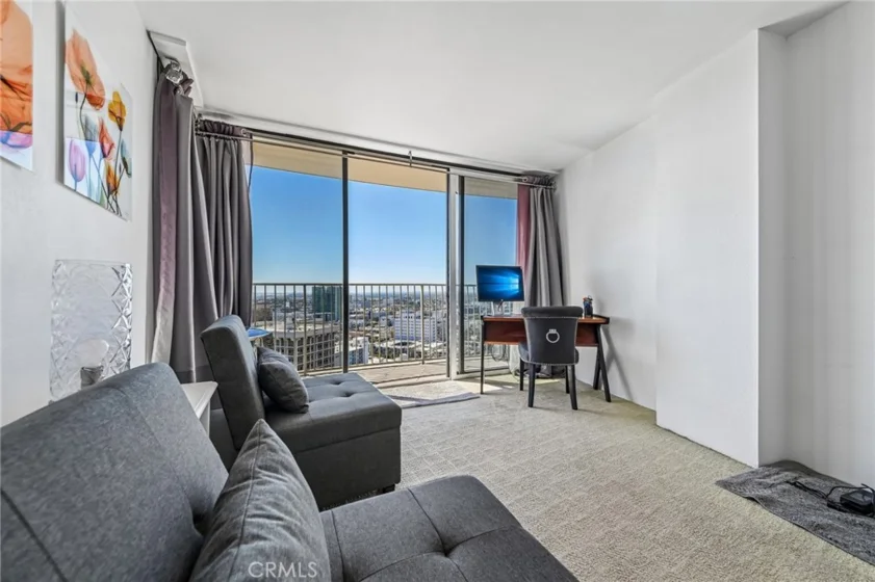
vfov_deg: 85.4
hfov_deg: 108.3
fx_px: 316
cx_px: 438
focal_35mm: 13
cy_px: 291
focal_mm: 13
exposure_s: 1/50
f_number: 8
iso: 250
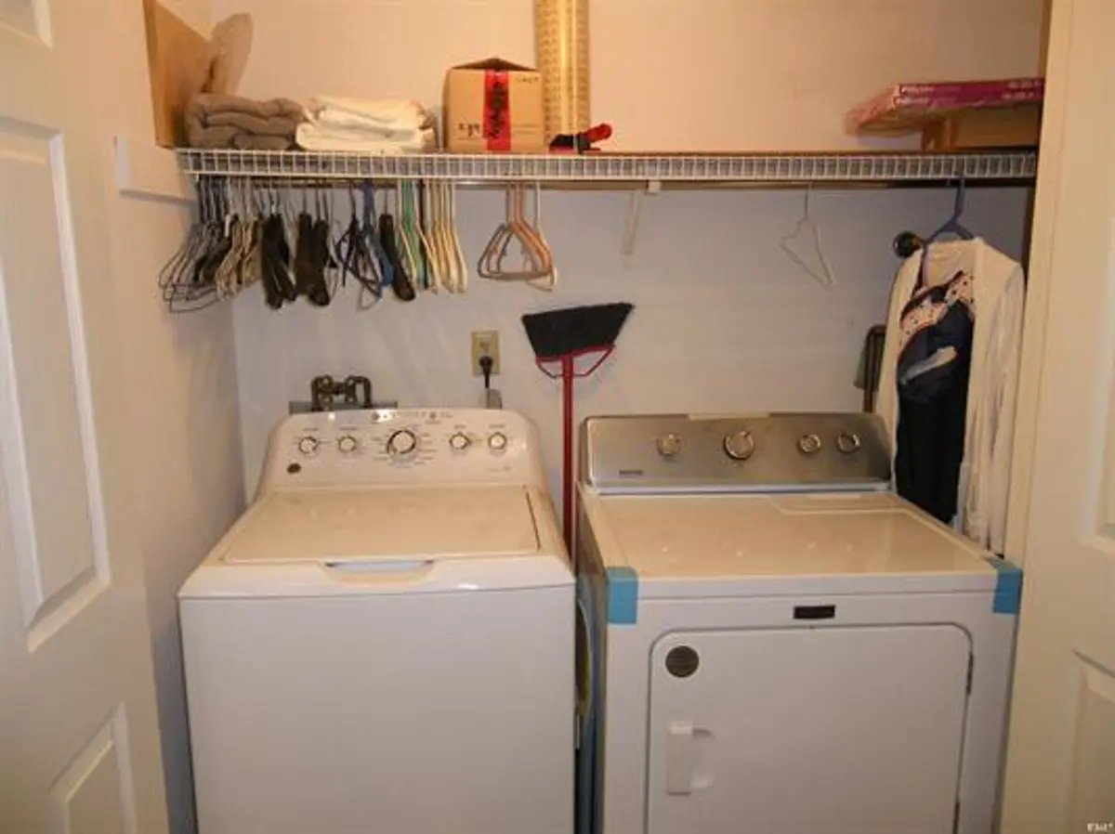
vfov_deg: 49.7
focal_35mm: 28
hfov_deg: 63.5
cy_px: 417
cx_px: 558
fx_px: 901
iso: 400
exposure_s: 1/60
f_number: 2.6
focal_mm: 4.9
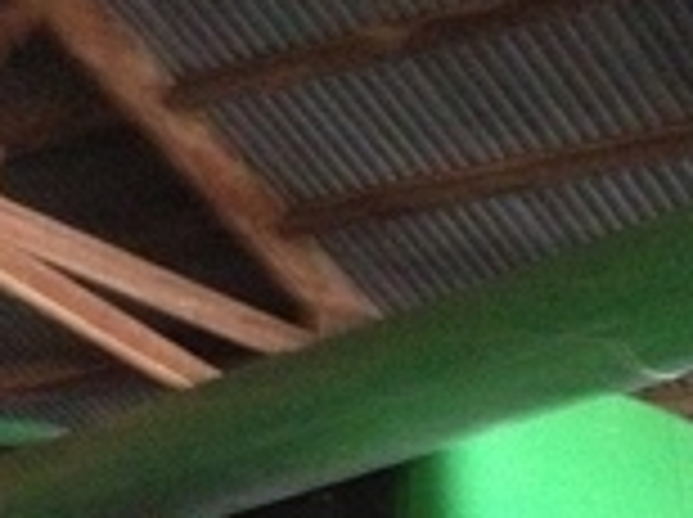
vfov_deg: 11.2
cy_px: 901
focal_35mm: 124
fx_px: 2479
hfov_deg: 15.9
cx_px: 270
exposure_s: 1/15
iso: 800
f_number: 2.4
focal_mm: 4.28
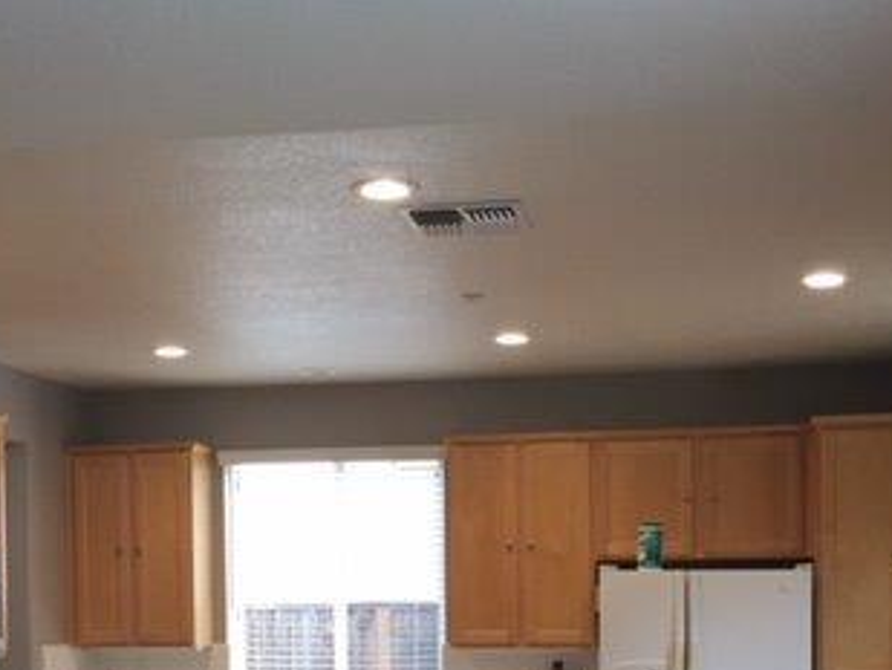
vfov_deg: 23.6
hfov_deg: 32.1
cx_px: 381
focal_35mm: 60
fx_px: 1547
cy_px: 644
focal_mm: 4.15
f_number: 2.2
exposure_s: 1/30
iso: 50
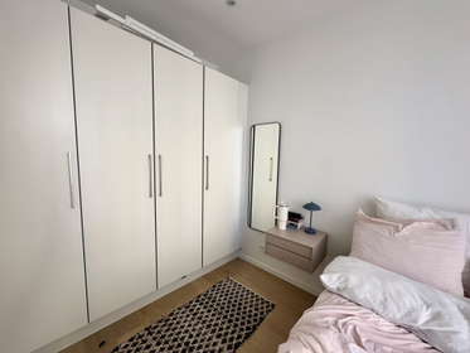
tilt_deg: -5.7
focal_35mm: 14
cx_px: 235
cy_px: 176
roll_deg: -1.0
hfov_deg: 102.0
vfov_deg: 85.7
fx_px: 190
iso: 125
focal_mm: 2.22
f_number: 2.2
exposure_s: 1/99
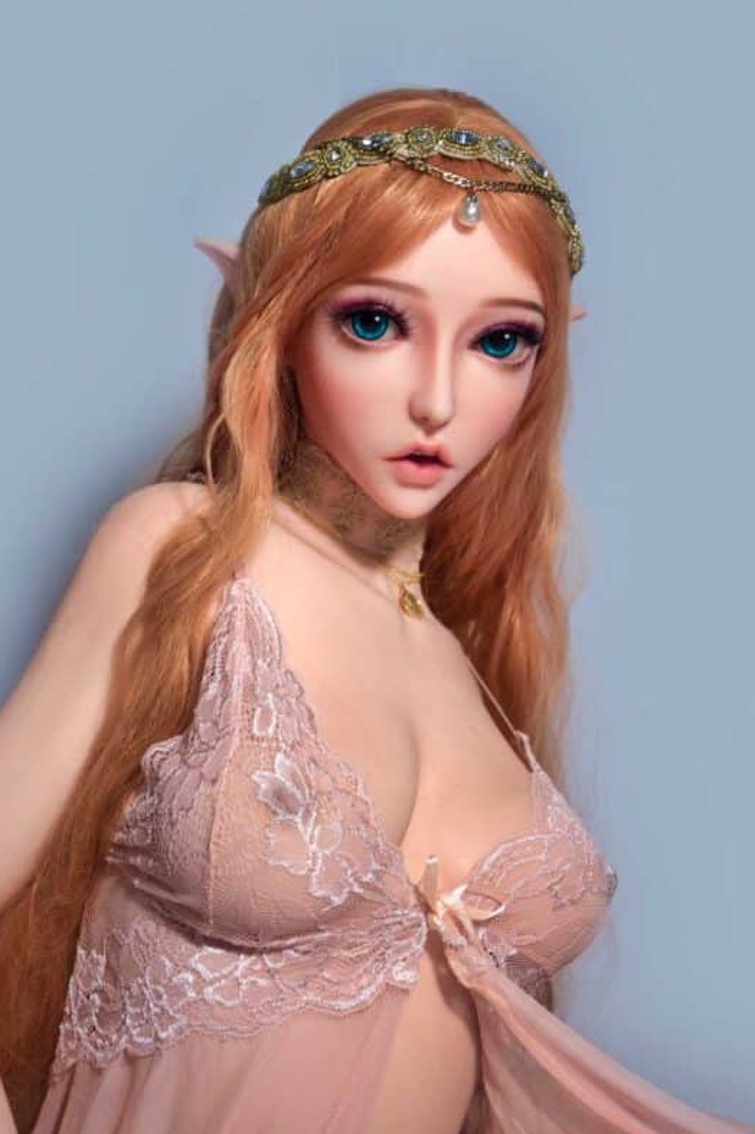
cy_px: 565
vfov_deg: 32.9
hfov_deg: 22.2
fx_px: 1920
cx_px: 378
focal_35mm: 61
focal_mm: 40
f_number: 4.5
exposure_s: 1/60
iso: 280
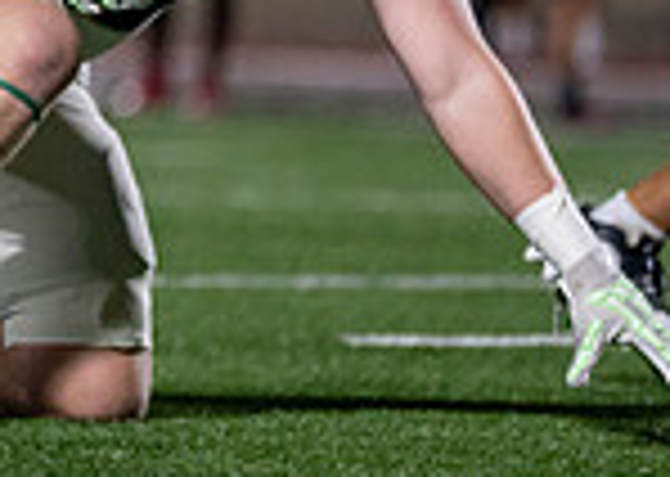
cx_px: -573
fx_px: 16608
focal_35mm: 874
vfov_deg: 1.6
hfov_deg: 2.3
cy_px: -289
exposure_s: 1/1250
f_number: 2.8
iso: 2500
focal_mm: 200
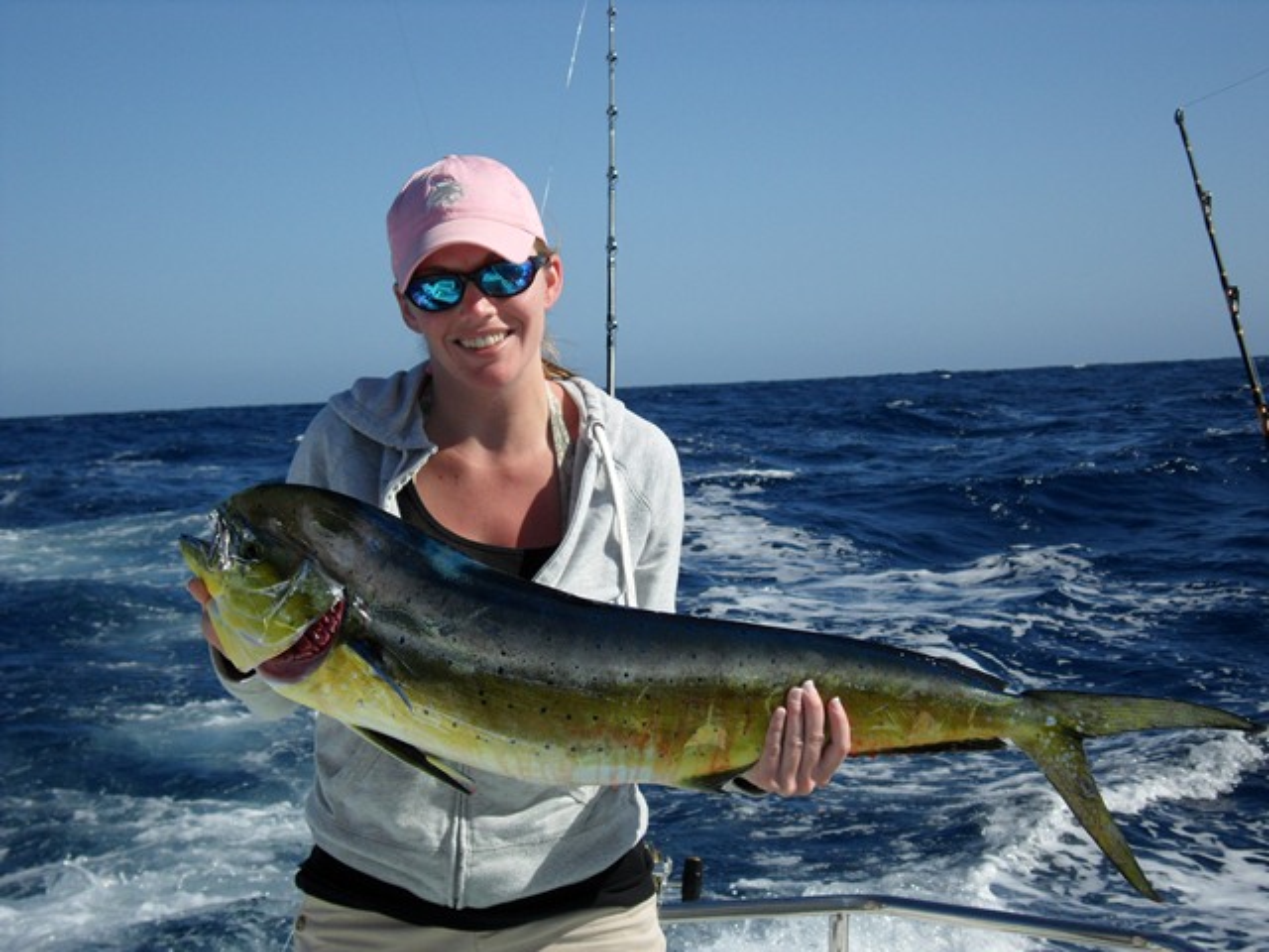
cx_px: 634
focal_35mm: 76
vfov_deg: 19.4
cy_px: 476
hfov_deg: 25.7
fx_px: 2786
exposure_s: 1/1000
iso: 80
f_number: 4.4
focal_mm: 13.7
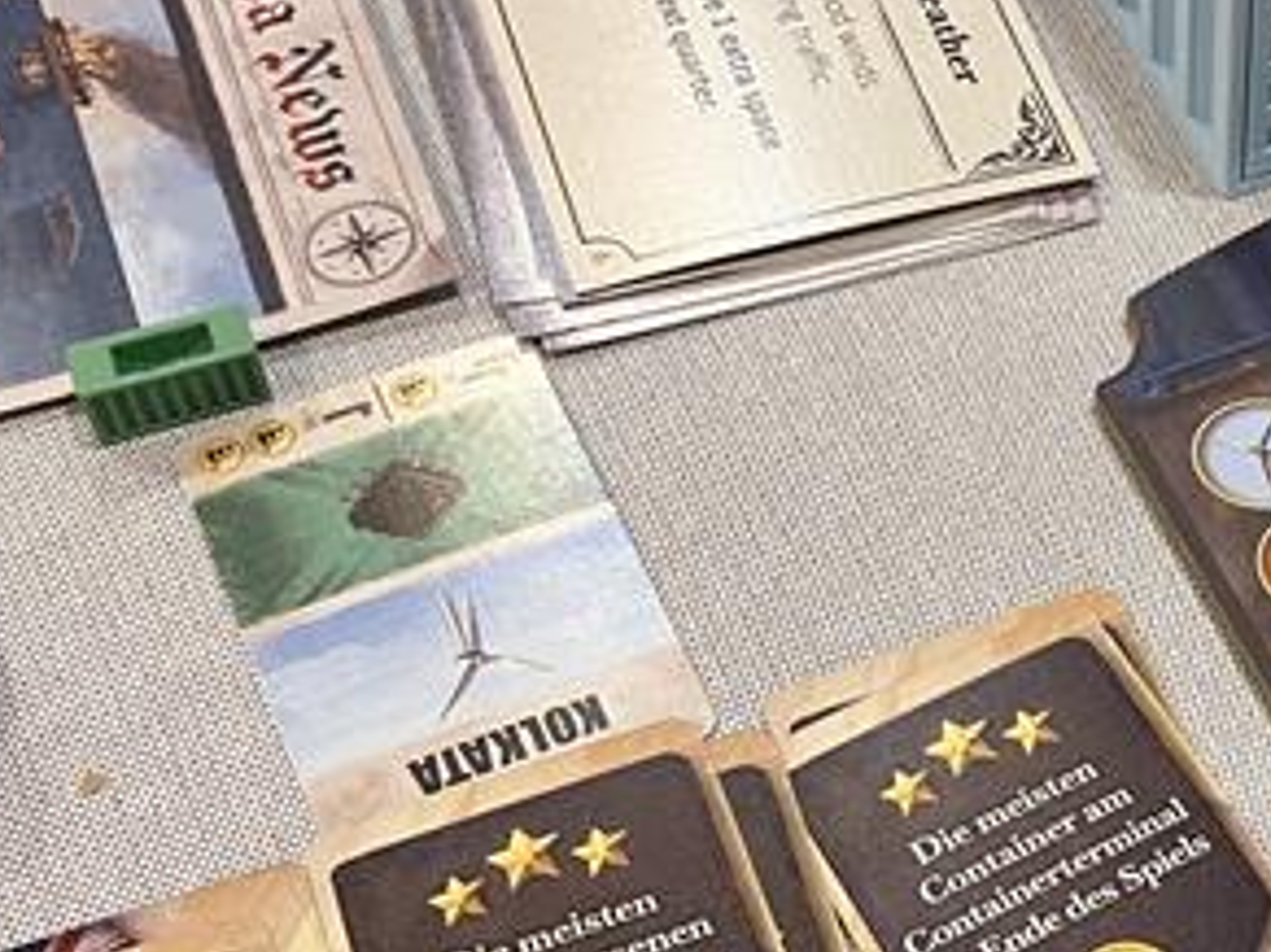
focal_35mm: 77
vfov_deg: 19.1
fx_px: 2826
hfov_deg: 23.1
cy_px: 520
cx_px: 1542
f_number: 1.8
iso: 80
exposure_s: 1/50
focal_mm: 3.99
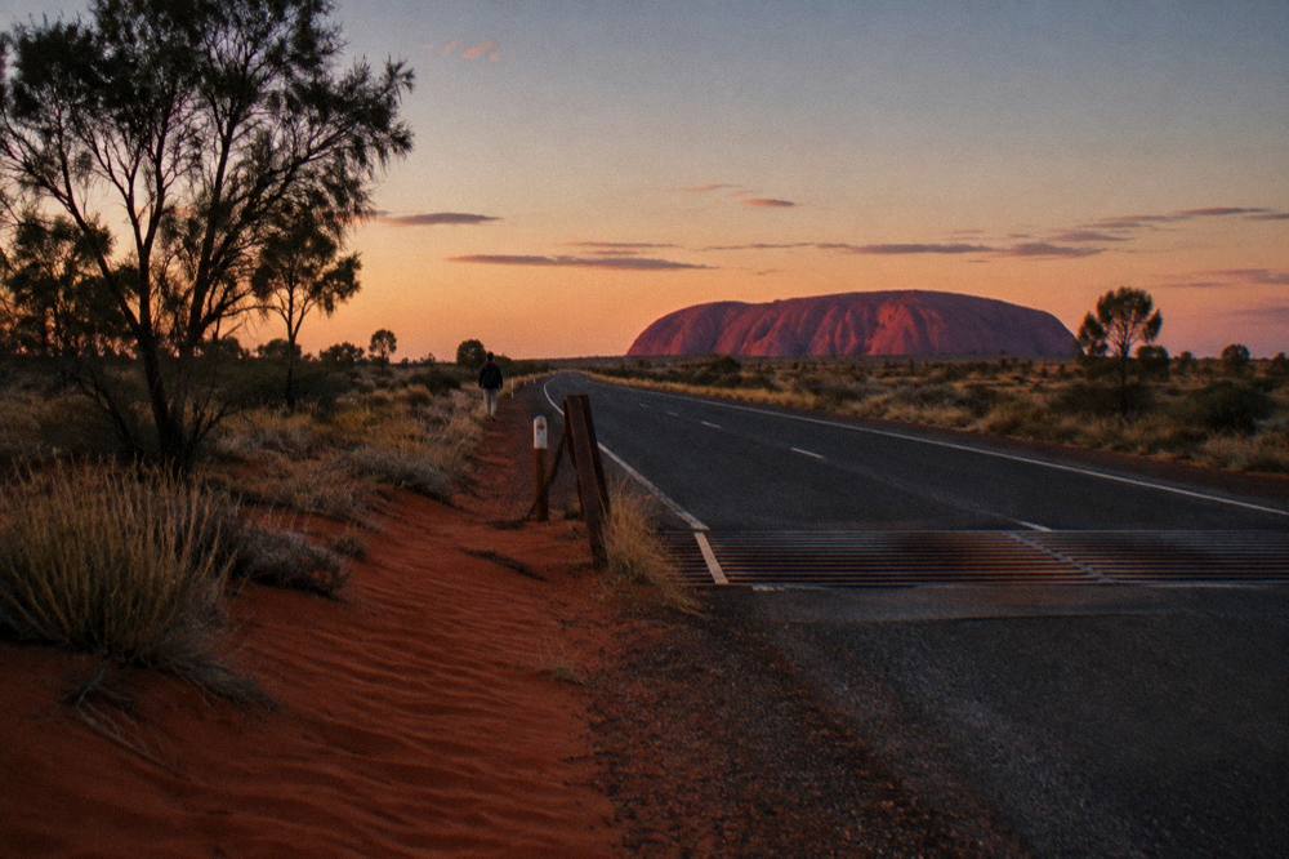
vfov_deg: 37.8
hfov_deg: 54.5
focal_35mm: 35
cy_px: 430
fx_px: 1253
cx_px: 644
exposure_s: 1/30
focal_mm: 35
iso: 6400
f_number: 8
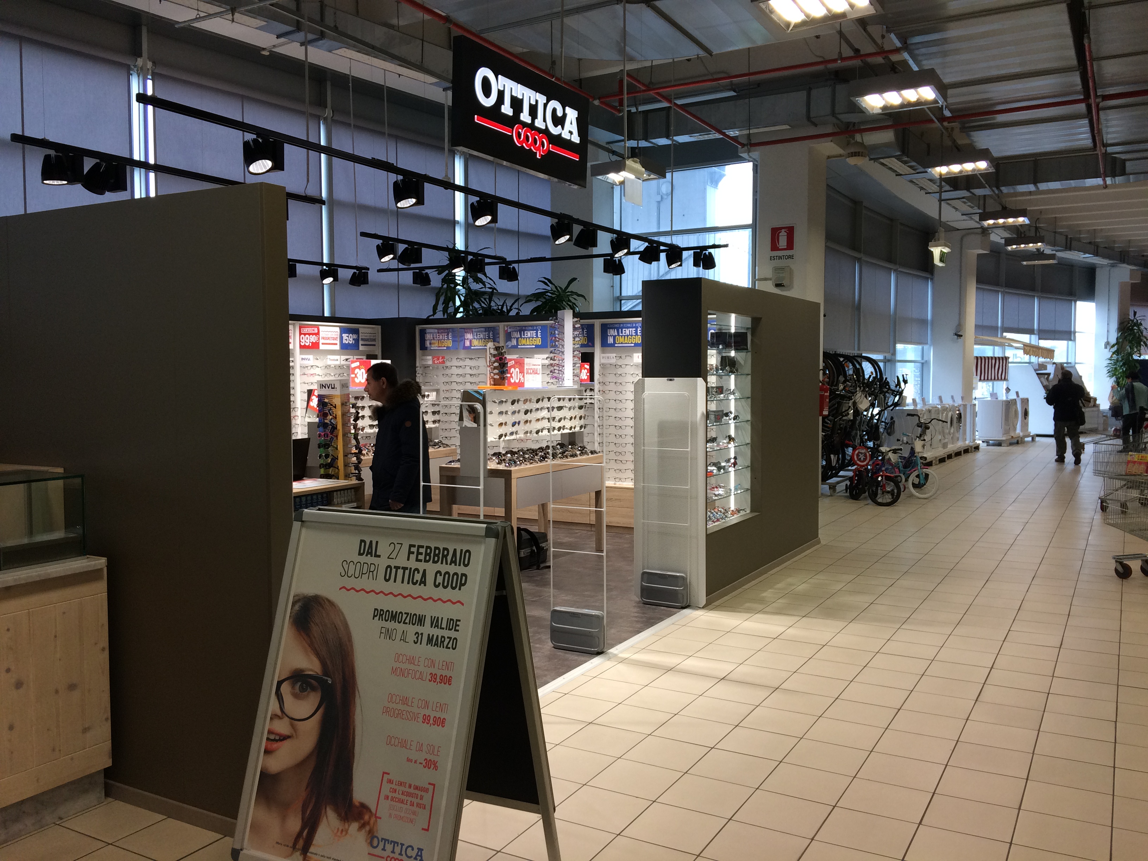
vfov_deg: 48.2
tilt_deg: -4.7
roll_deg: +0.7
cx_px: 574
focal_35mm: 29
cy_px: 430
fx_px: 962
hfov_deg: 61.7
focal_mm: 4.15
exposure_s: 1/100
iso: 64
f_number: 2.2
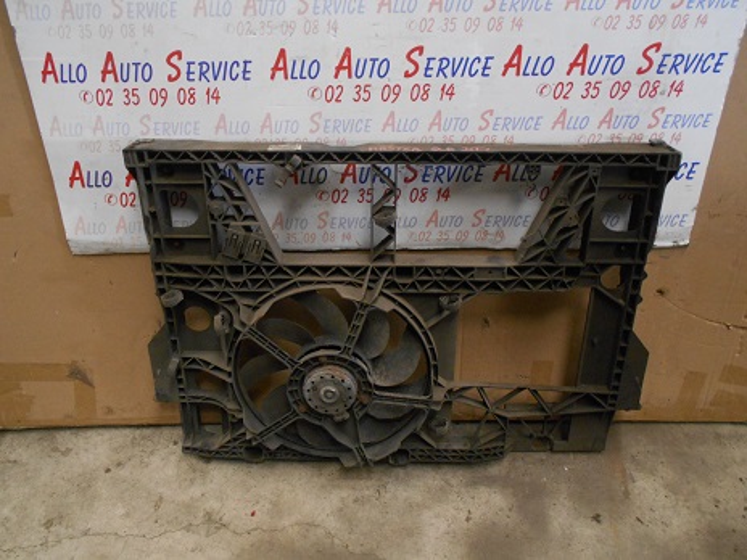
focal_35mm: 30
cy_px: 280
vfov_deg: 46.8
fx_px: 647
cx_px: 374
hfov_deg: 60.0
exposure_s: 1/15
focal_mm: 5.1
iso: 400
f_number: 3.4
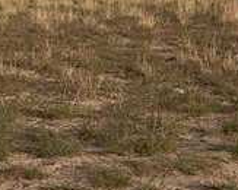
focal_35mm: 173
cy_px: -27
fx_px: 1217
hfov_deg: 10.9
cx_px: -69
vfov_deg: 8.8
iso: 200
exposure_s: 1/250
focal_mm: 38
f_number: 5.6
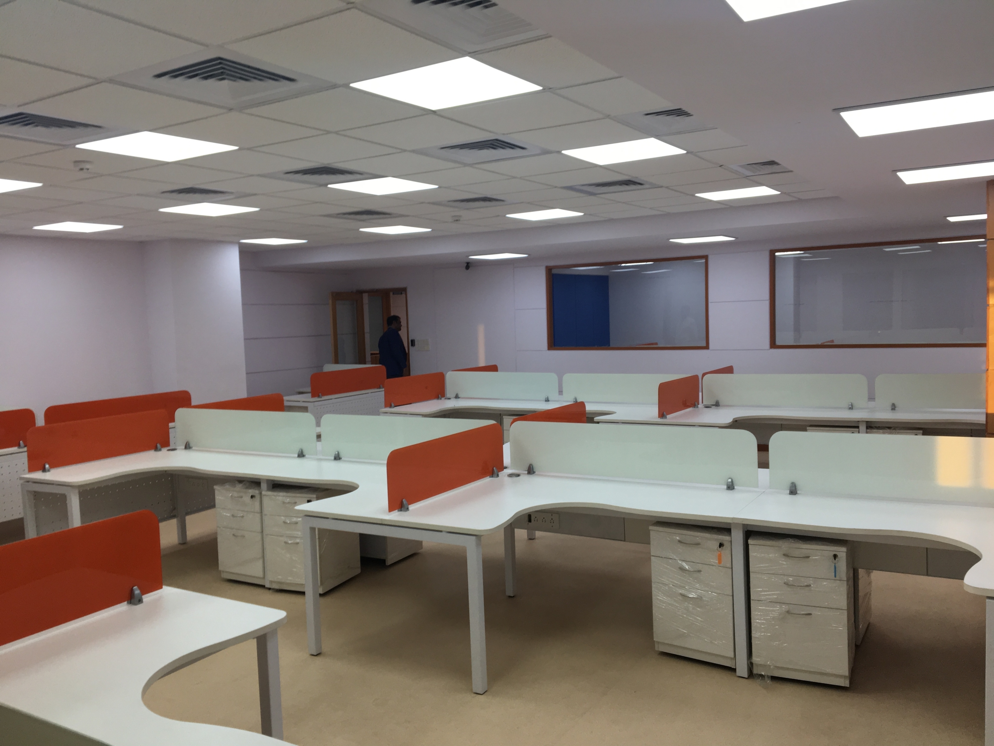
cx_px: 497
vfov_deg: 48.2
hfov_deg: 61.7
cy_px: 373
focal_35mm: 29
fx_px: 833
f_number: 2.2
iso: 40
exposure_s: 1/100
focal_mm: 4.15
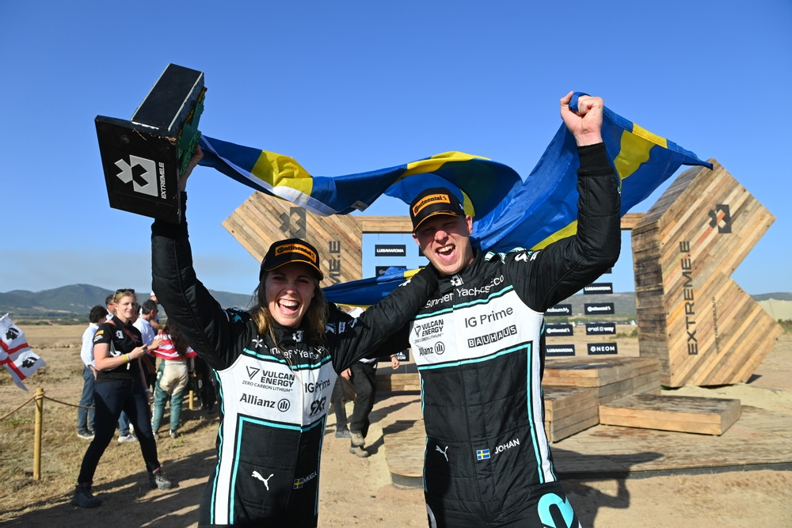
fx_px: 528
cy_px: 264
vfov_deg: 53.1
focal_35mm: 24
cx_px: 396
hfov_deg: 73.7
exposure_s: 1/1250
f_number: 5.6
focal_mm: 24
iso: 250
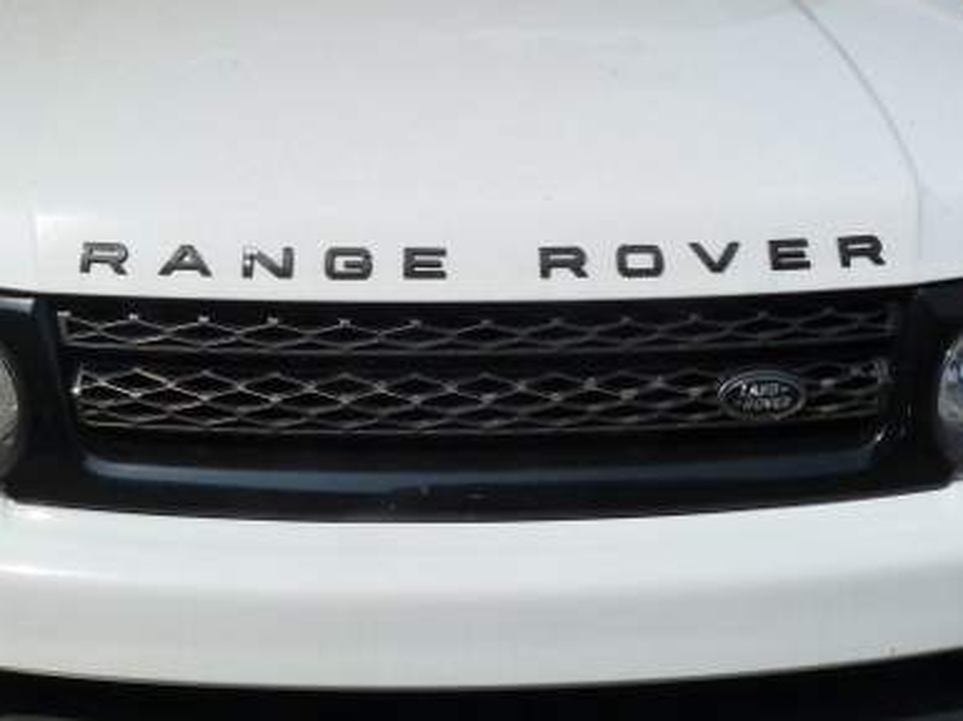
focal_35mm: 52
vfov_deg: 28.0
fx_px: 1445
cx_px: 438
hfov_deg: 36.8
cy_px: 330
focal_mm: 4.5
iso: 125
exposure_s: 1/400
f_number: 5.6
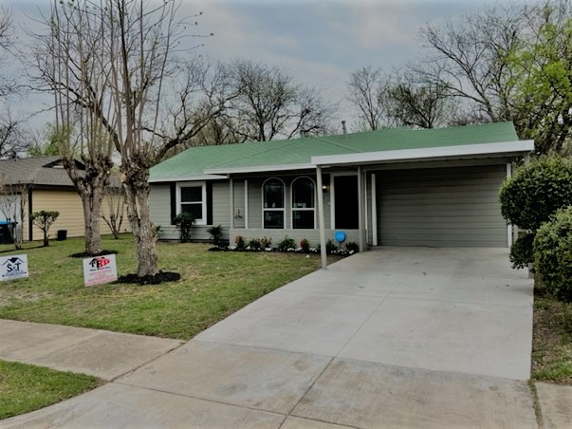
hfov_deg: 67.3
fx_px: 430
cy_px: 214
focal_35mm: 26
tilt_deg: +0.2
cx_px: 286
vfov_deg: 53.0
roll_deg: +1.3
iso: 50
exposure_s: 1/1838
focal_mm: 5.7
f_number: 1.5
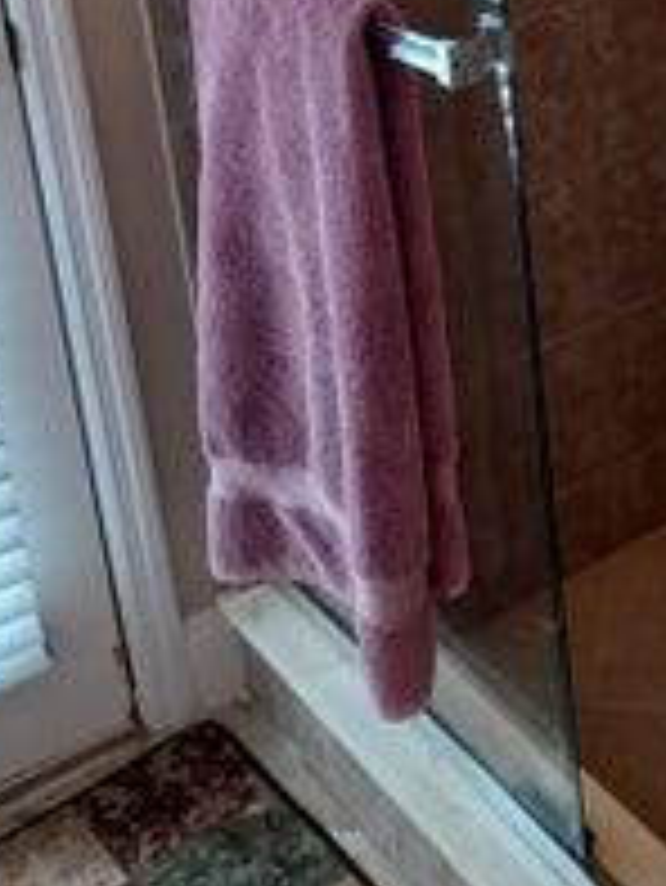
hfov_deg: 23.4
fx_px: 1563
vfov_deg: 29.9
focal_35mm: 61
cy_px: 36
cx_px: 598
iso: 250
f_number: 1.8
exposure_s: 1/40
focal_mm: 4.6
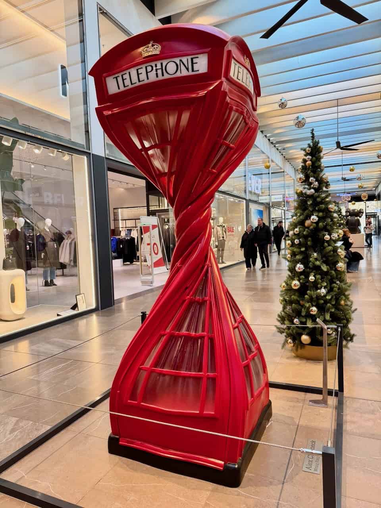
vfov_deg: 71.6
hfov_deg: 56.8
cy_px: 254
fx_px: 352
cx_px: 190
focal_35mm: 24
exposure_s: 1/111
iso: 125
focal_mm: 6.8
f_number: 1.8
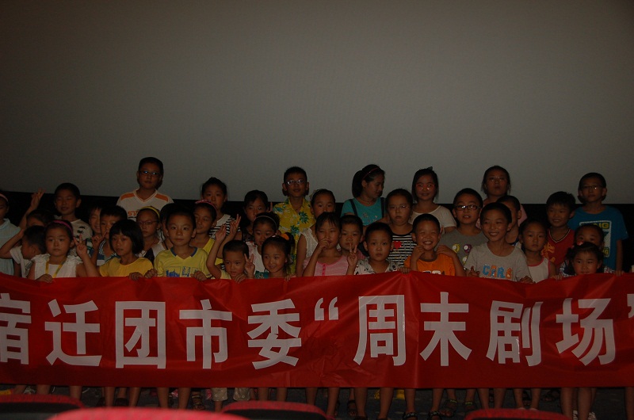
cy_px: 210
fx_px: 949
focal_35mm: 54
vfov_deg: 25.0
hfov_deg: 36.9
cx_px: 317
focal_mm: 36
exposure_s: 1/60
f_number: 4.5
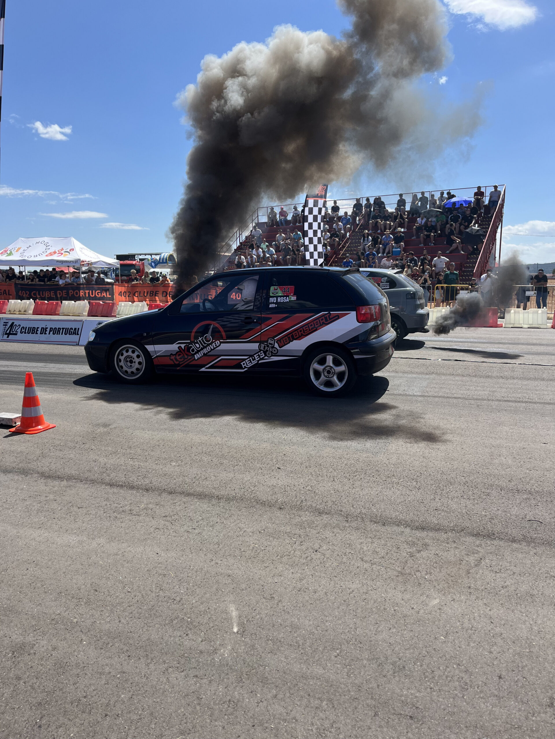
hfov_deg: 53.1
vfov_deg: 67.3
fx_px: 556
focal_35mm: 26
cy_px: 370
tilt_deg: -9.4
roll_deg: +0.7
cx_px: 278
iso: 50
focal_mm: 5.1
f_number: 1.6
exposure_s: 1/3215
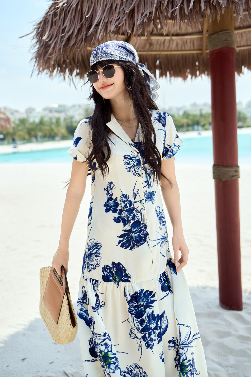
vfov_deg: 53.1
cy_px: 188
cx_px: 126
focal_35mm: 36
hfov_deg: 36.9
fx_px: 376
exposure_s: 1/1000
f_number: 2.8
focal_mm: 36
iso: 100
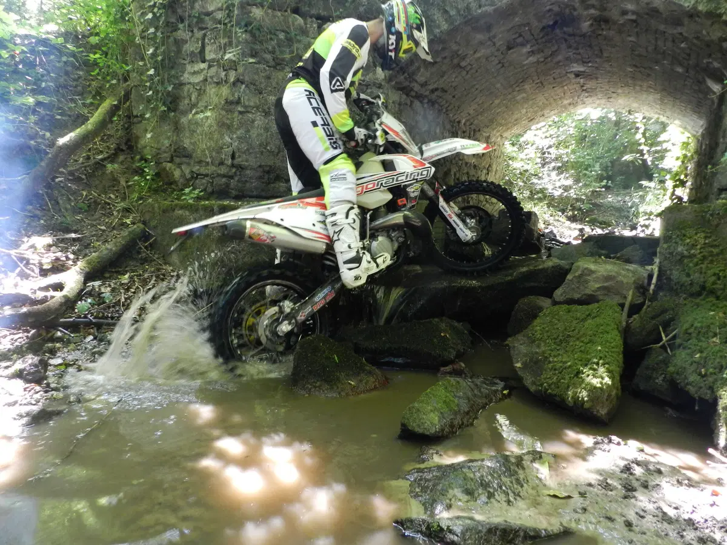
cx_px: 364
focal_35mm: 23
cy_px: 272
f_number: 3.4
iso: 400
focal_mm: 4
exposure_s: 1/30
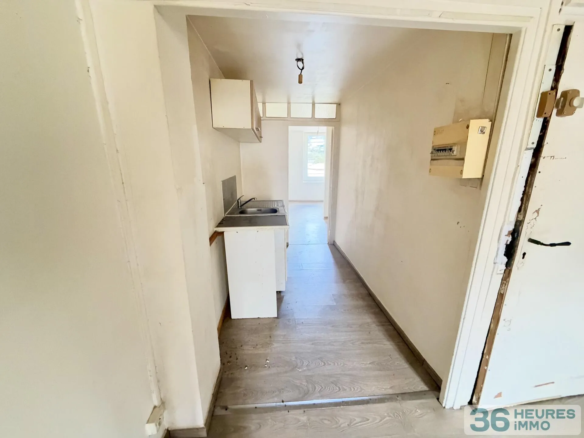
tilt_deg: -14.3
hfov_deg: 102.1
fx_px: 236
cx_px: 292
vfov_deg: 85.7
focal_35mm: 14
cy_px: 219
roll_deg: +0.3
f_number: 2.2
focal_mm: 2.22
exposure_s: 1/47
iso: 1250
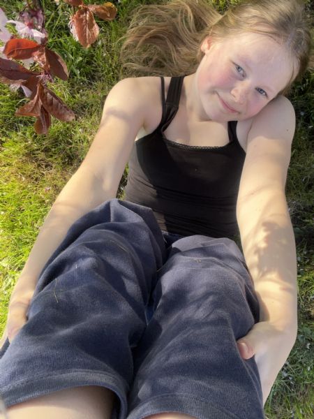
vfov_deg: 60.0
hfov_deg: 46.8
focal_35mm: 30
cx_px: 157
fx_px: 363
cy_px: 210
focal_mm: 2.71
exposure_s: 1/147
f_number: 2.2
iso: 25
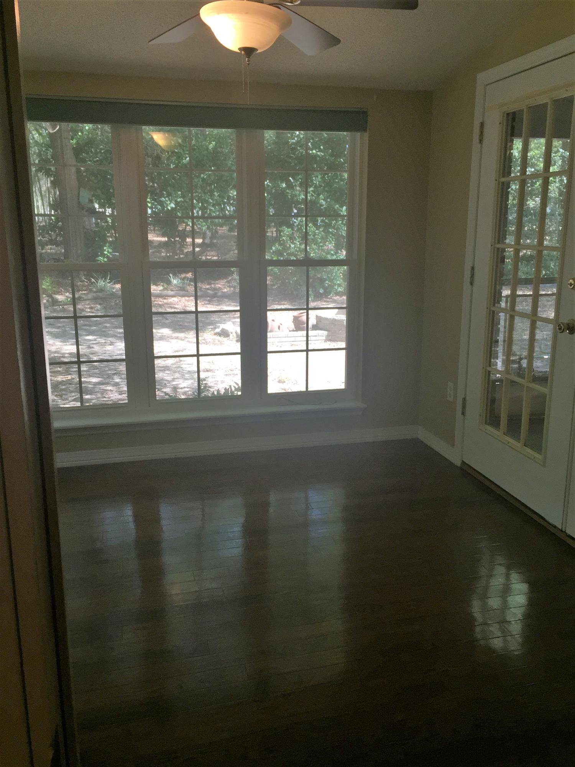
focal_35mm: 29
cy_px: 384
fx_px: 642
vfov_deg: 61.7
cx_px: 288
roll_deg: +0.0
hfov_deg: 48.2
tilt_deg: -10.2
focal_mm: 4.15
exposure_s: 1/120
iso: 50
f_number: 2.2
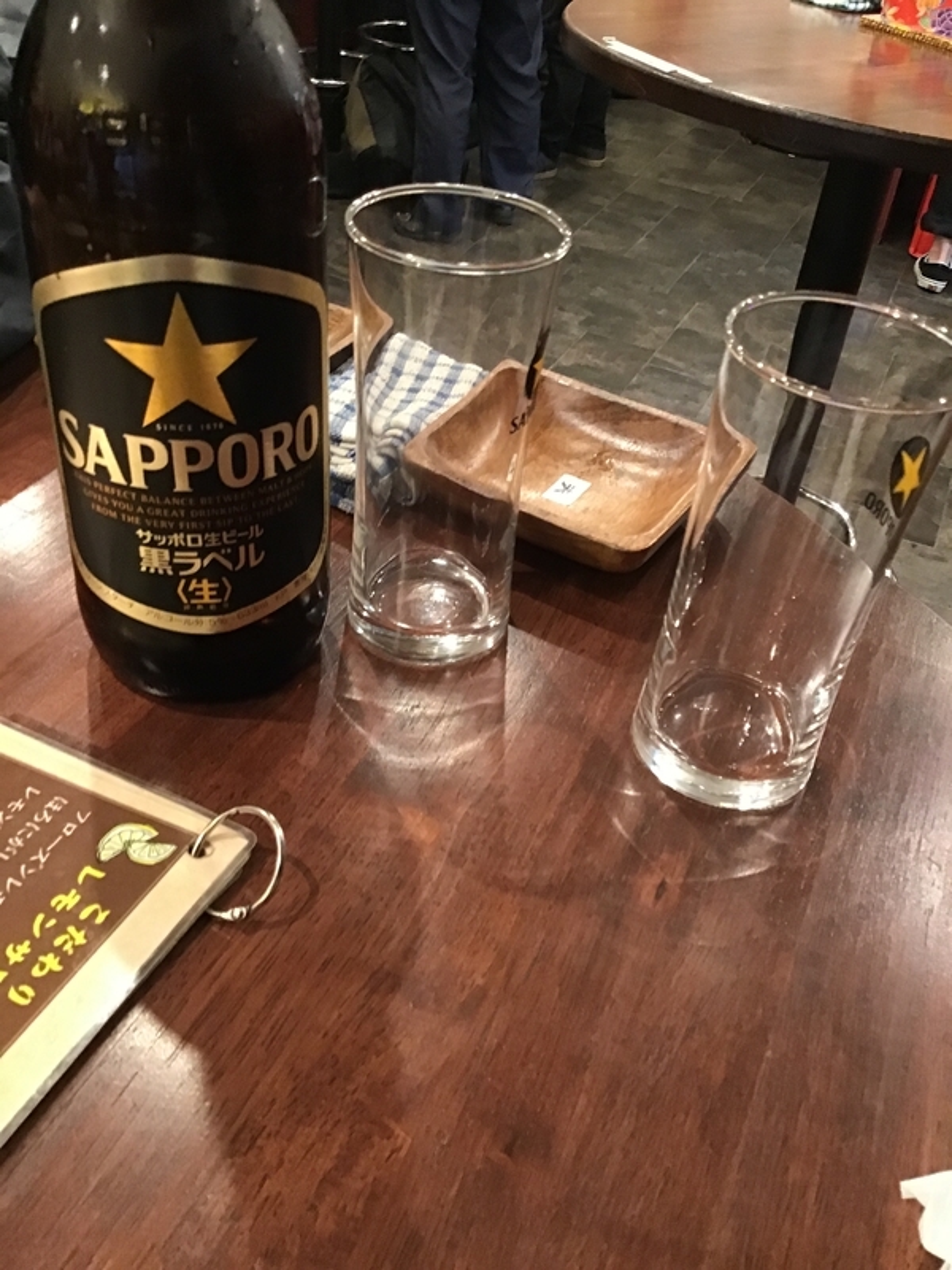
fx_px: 1137
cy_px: 635
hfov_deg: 45.4
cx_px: 476
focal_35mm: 31
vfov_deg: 58.4
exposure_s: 1/15
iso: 200
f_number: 2.4
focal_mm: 3.3
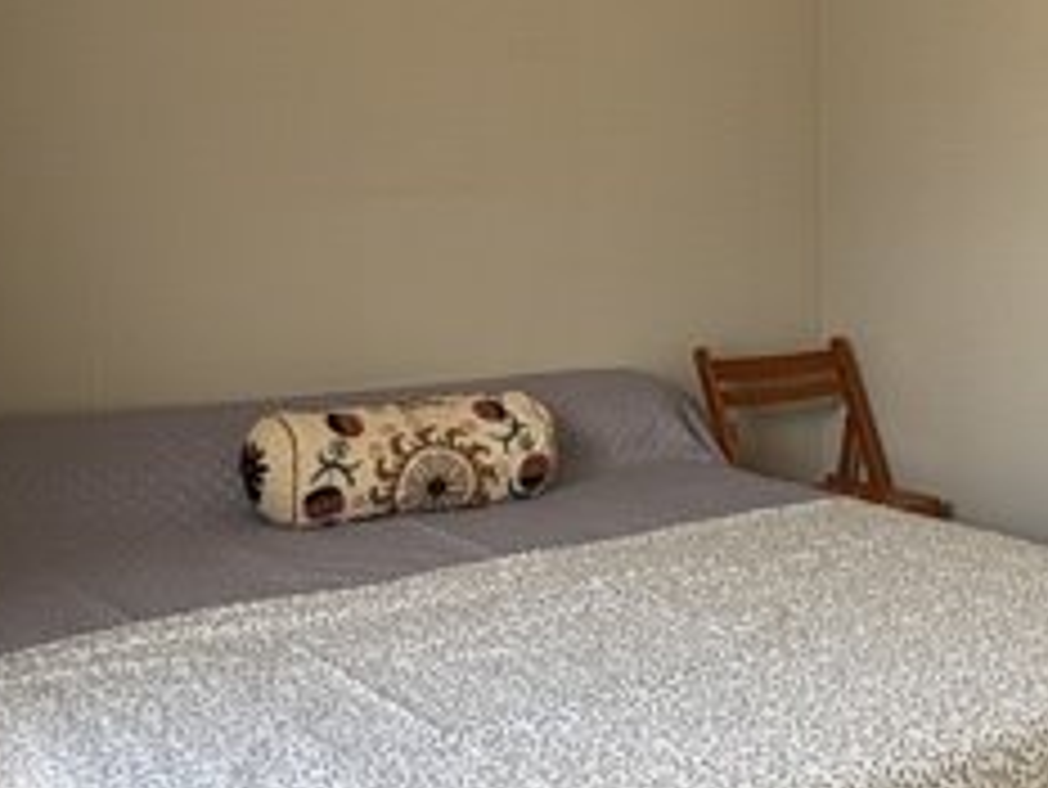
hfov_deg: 37.9
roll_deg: +1.0
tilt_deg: -6.3
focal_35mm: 48
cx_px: 868
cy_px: 374
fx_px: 1454
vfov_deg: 30.3
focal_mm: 2.22
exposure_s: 1/102
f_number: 2.2
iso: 40
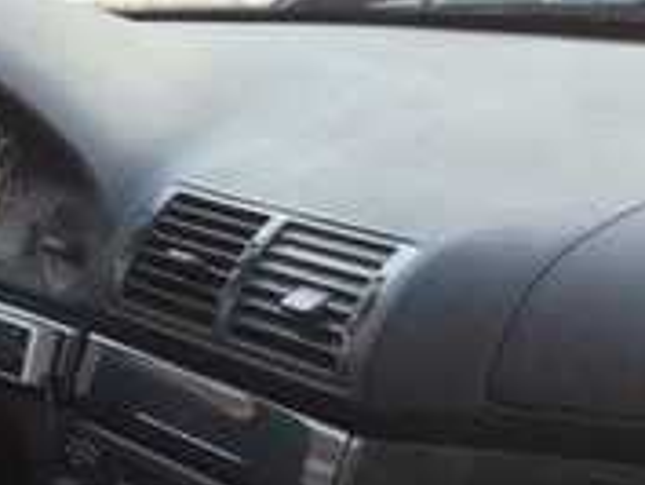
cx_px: 248
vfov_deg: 11.9
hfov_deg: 16.0
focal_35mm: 123
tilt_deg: -18.2
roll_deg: +2.5
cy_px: 545
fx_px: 2293
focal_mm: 4.12
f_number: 2.4
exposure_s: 1/20
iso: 50
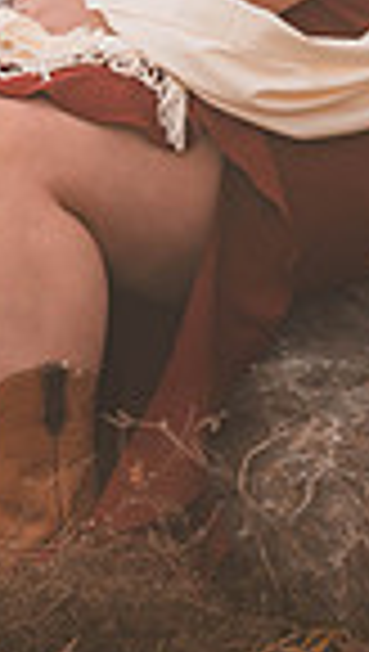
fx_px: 6756
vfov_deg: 5.5
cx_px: -76
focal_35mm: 390
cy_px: -292
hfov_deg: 3.1
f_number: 2.8
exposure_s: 1/2500
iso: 400
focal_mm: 120
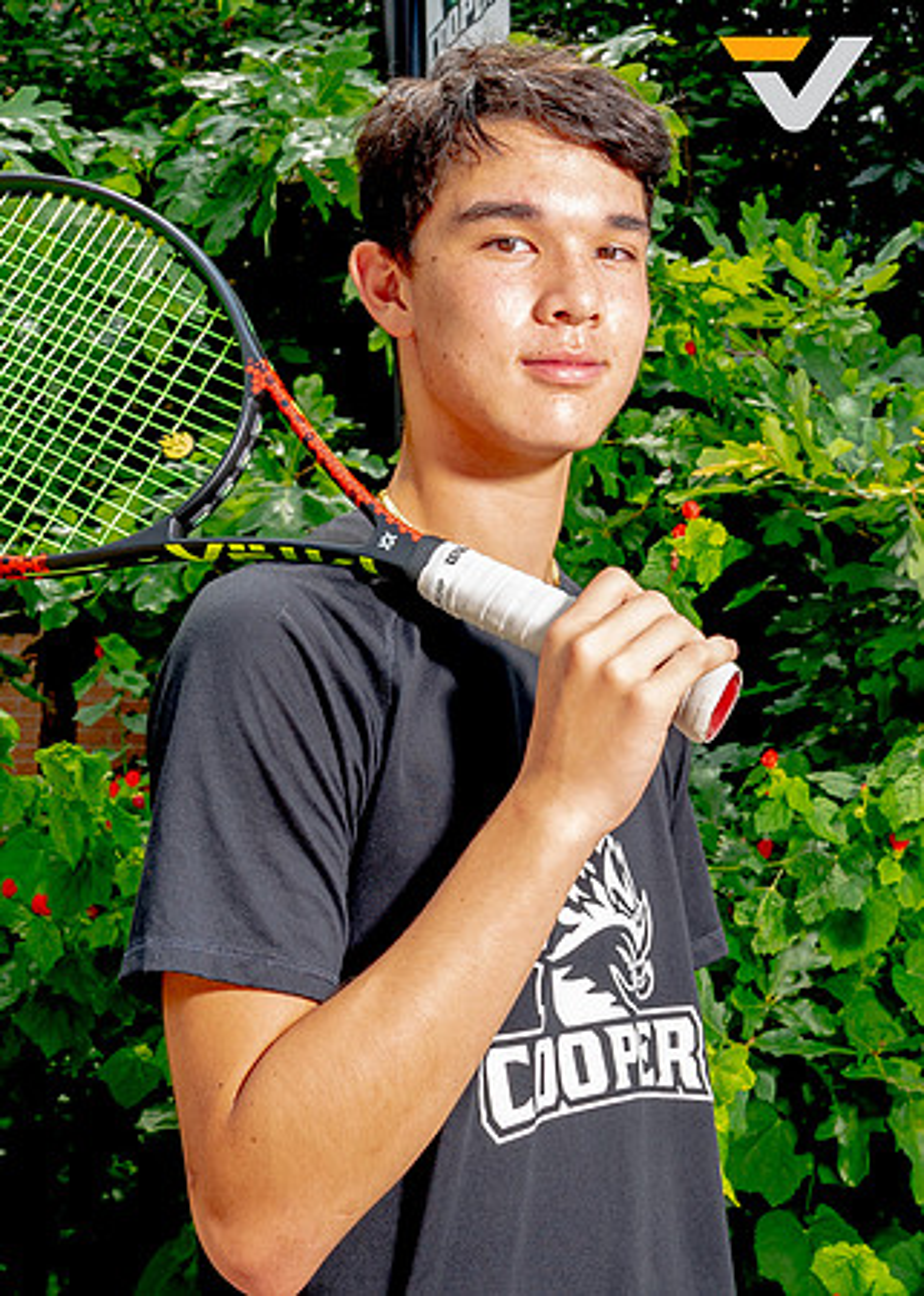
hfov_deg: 28.2
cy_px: 631
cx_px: 538
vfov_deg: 38.9
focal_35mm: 50
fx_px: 1834
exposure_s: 1/125
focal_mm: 30
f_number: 11
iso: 400
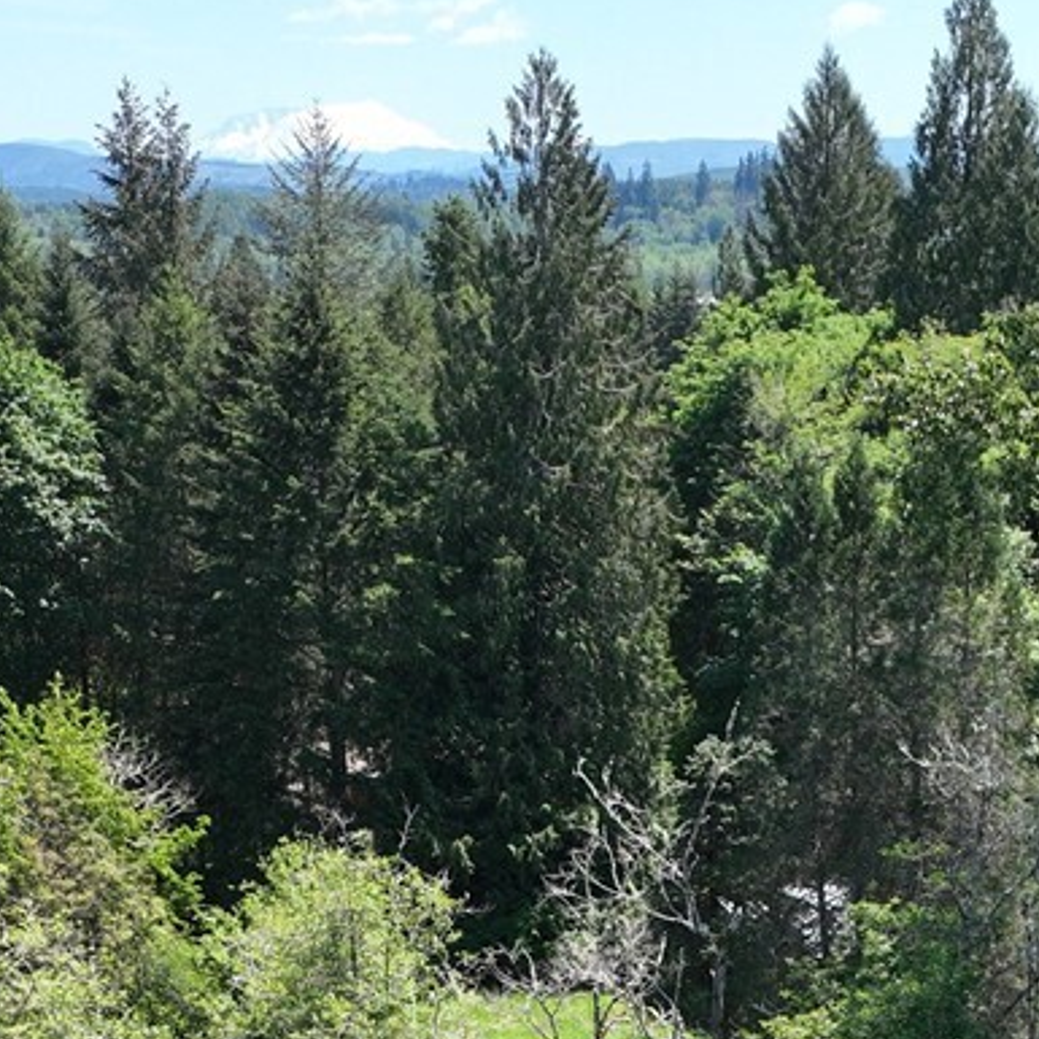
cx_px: 626
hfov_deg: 19.7
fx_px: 2988
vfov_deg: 18.0
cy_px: 1471
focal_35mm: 88
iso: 200
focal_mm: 12.29
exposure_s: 1/1600
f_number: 2.8
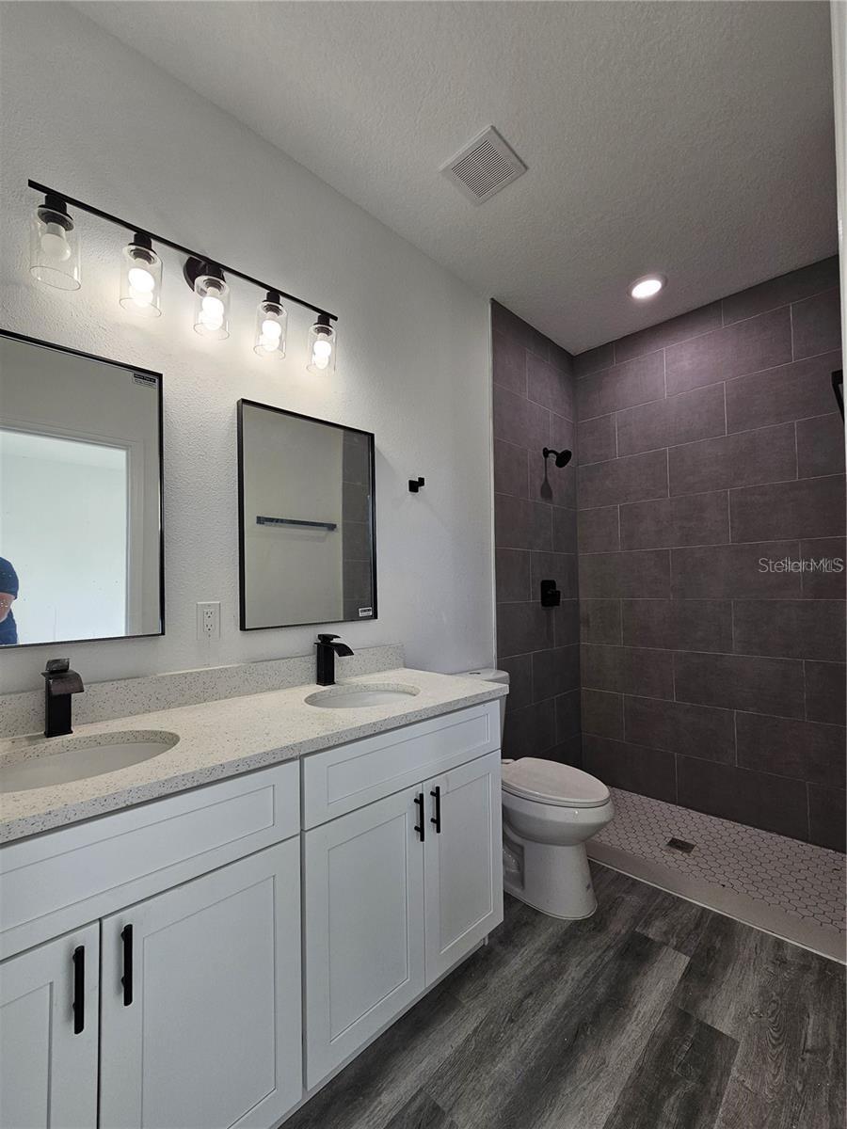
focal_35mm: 13
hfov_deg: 89.9
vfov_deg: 106.2
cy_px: 564
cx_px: 424
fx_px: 424
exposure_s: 1/120
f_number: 2.2
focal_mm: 2.2
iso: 64
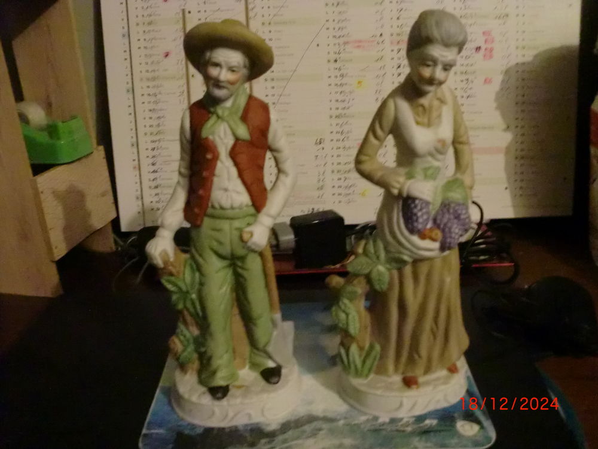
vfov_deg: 40.7
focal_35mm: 35
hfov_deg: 52.6
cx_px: 299
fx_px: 605
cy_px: 224
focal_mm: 6.3
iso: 1600
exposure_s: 1/50
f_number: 3.1
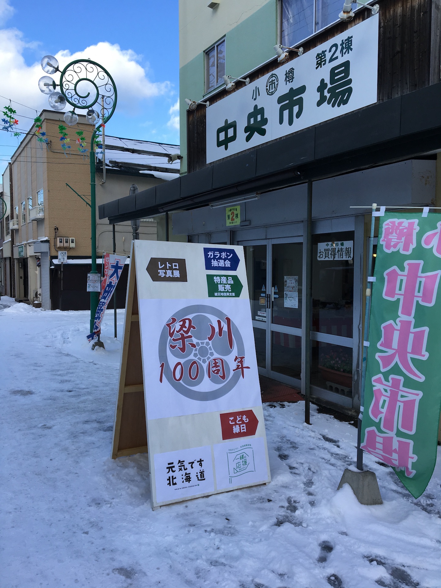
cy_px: 294
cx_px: 220
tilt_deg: -3.7
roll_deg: -0.1
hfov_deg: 48.2
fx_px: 493
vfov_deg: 61.7
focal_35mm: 29
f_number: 2.2
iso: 25
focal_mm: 4.15
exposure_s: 1/625
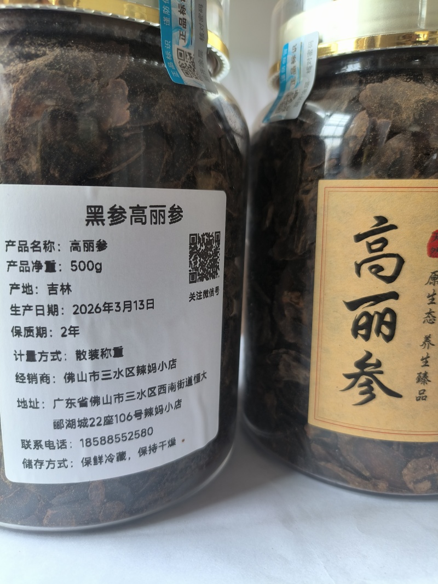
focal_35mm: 23
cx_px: 219
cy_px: 292
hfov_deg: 58.9
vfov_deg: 73.9
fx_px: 388
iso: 116
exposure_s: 1/50
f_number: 1.79
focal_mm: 4.69
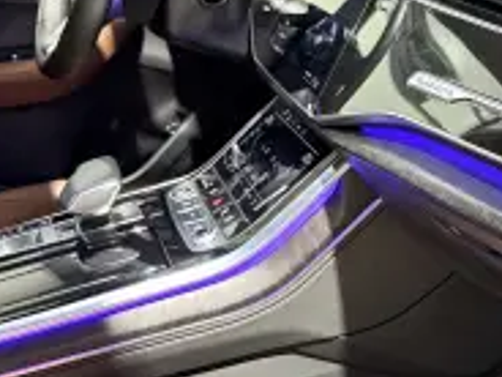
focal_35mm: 47
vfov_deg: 30.8
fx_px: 682
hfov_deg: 37.7
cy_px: 213
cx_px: 453
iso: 800
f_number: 1.78
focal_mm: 6.76
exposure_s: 1/33
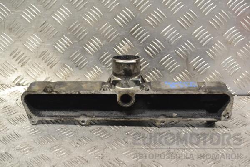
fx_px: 500
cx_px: 125
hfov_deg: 28.1
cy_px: 84
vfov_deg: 18.9
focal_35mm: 72
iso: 3200
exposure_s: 1/200
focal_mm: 48
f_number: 7.1
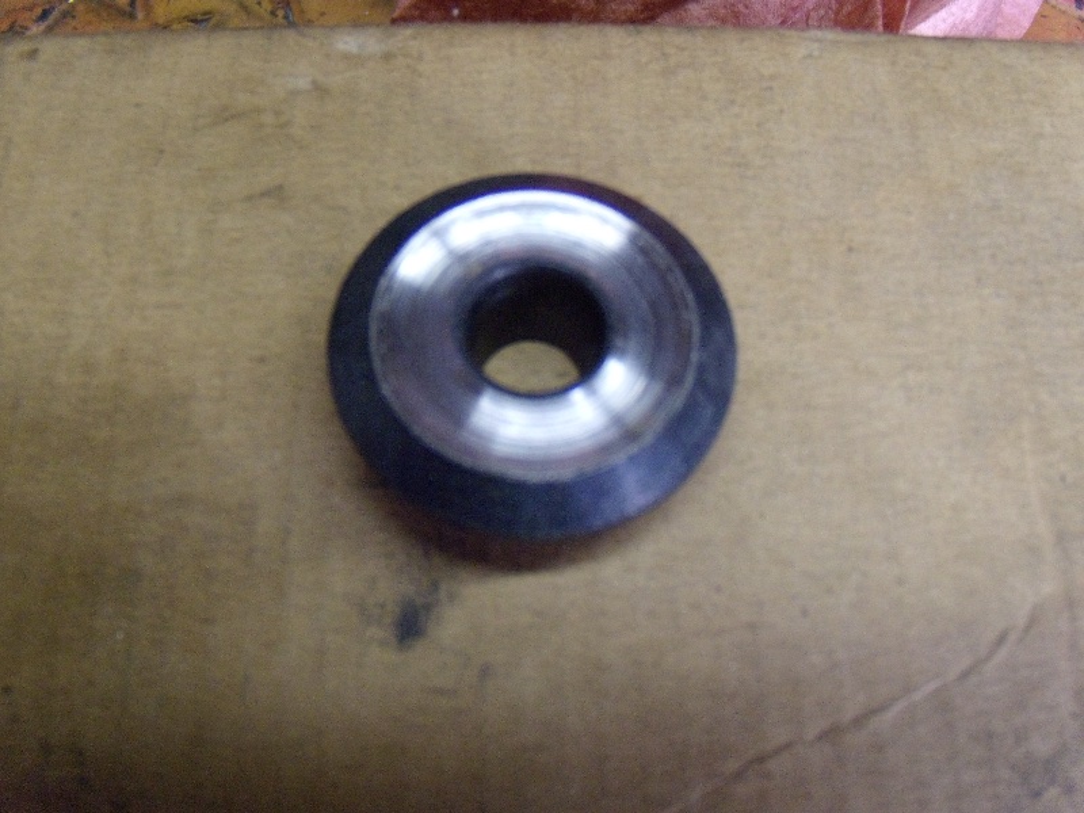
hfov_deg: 51.4
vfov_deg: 39.7
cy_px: 406
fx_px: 1127
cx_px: 542
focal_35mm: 36
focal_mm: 6.4
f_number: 3.6
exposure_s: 1/40
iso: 400
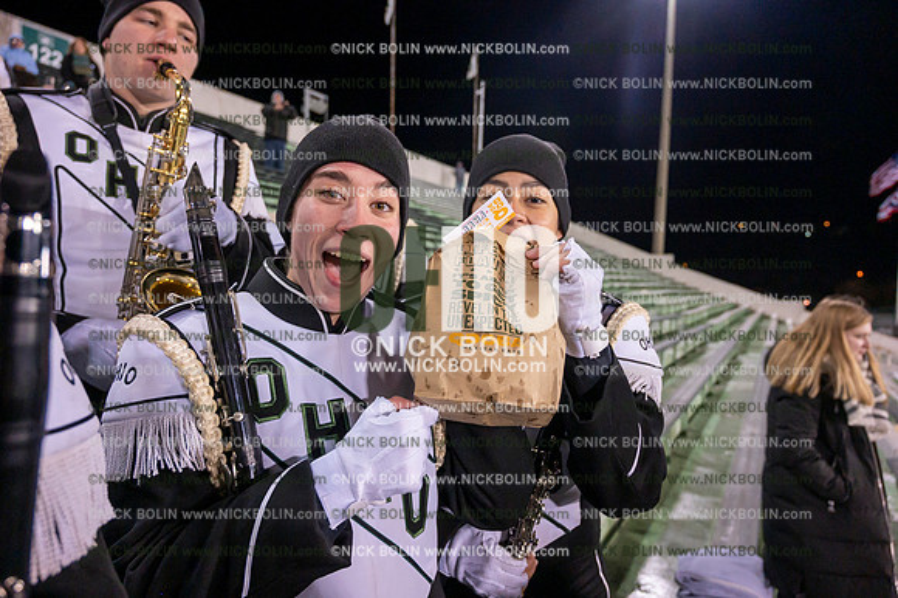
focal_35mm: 24
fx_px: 598
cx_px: 449
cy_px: 299
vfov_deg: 53.1
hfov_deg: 73.8
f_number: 4.5
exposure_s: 1/640
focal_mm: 24
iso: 5000
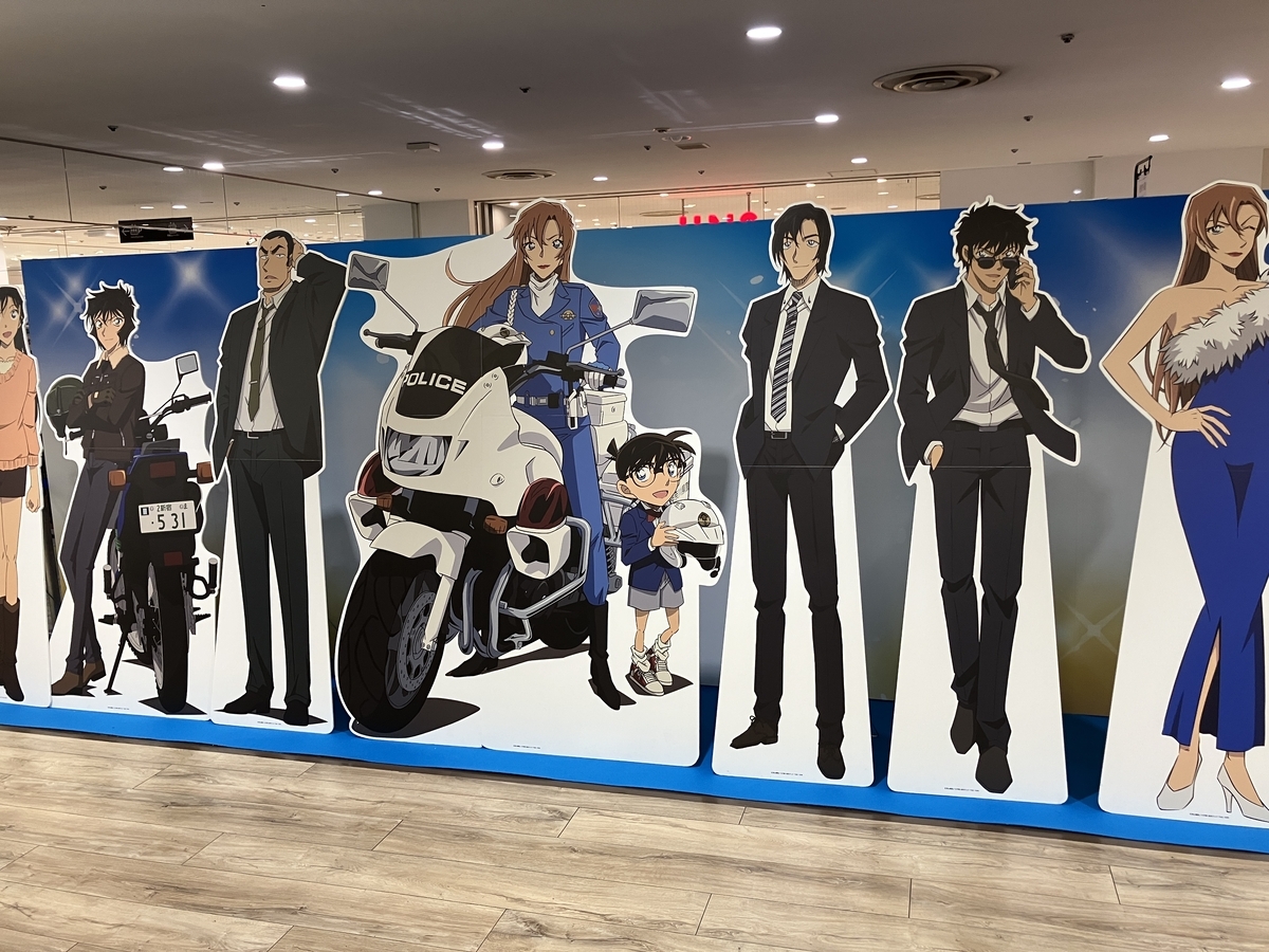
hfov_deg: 63.4
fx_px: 1026
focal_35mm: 28
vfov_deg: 49.7
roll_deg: +1.9
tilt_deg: -8.8
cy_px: 476
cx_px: 634
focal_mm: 3.99
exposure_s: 1/90
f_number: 1.8
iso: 80
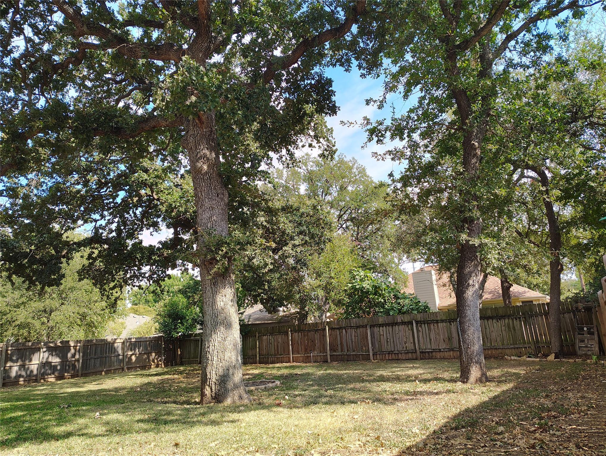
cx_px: 303
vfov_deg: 56.9
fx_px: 421
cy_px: 228
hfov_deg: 71.5
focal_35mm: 24
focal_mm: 5.56
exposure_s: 1/251
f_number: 1.8
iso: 100
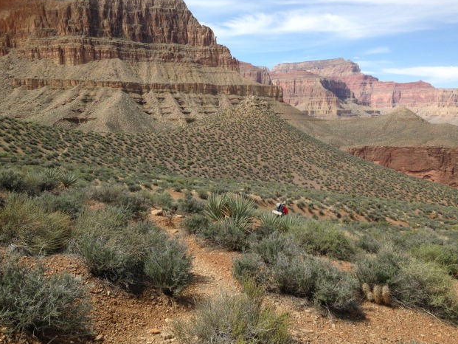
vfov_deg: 41.8
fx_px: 450
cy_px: 168
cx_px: 232
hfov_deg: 53.9
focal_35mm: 34
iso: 50
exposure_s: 1/1261
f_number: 2.4
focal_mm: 4.12
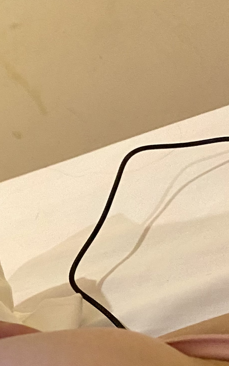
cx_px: -87
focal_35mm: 76
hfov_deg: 16.1
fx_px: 759
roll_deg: +33.5
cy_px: 226
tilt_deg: -20.5
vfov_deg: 27.1
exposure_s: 1/25
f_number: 1.8
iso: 500
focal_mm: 4.25
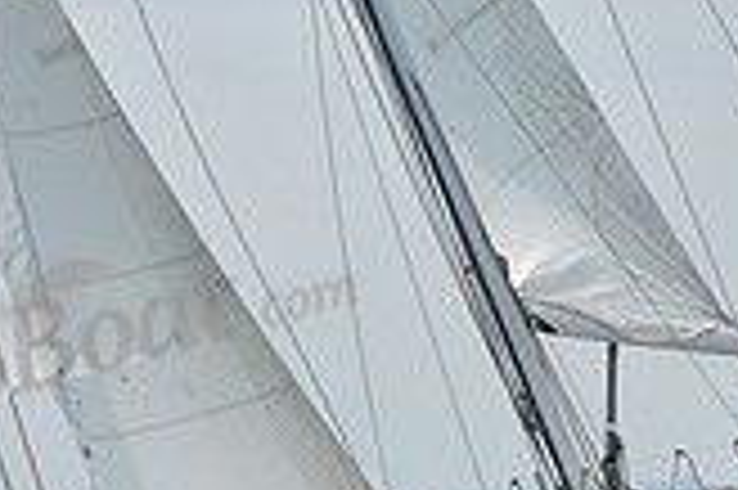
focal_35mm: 248
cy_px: 524
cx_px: 594
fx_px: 5079
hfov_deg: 8.3
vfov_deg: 5.5
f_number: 11
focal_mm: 70
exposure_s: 1/800
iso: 250
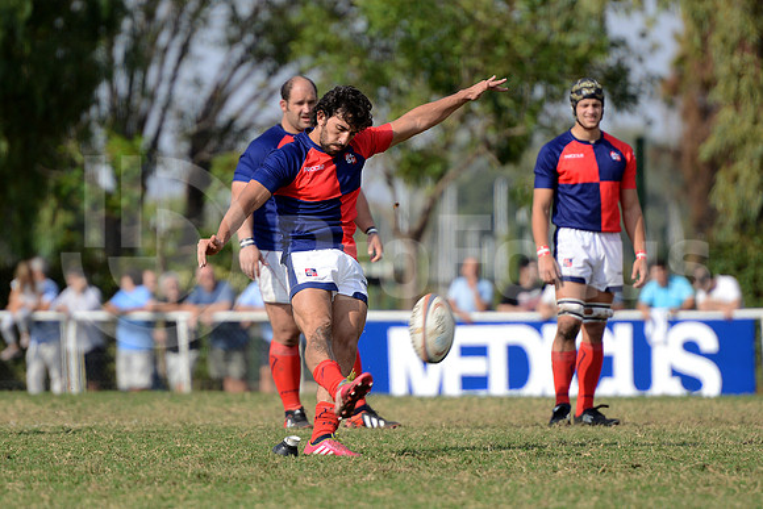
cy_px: 254
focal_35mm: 270
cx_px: 382
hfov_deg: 7.6
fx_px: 5724
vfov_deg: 5.1
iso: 320
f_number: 4
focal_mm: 270
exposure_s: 1/1250
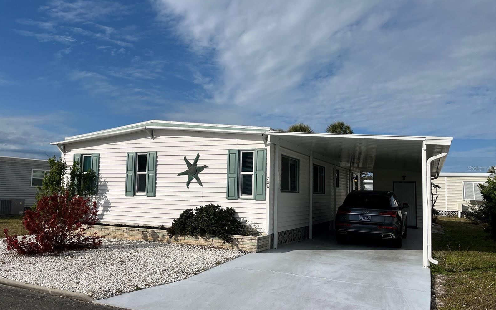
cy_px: 168
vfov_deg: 44.5
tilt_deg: +4.0
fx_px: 378
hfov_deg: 66.5
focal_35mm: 28
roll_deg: -2.3
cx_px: 246
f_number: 1.6
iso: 50
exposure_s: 1/9091
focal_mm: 5.1
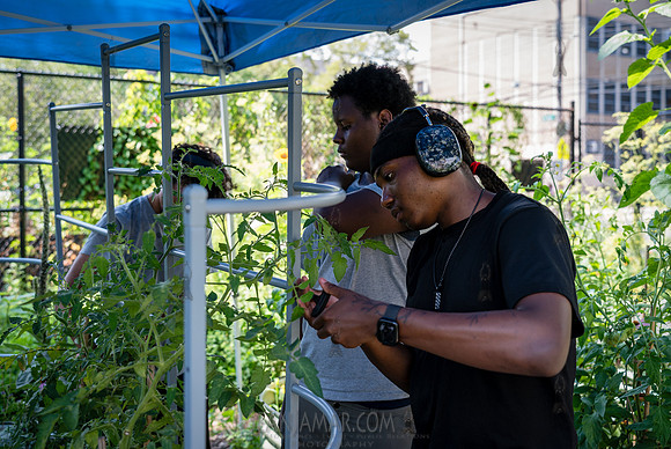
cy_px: 204
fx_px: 724
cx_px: 308
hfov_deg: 49.7
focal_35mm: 39
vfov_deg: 34.4
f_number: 3.2
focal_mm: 35
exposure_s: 1/320
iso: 200
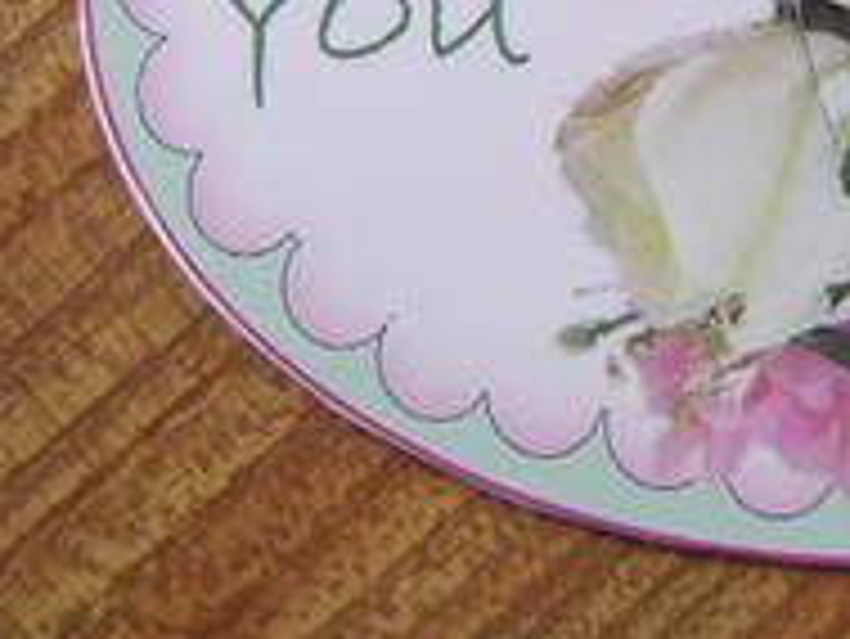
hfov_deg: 25.0
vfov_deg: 18.9
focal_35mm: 74
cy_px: -104
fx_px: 1818
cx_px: 859
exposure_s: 1/84
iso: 71
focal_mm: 8.13
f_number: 2.7
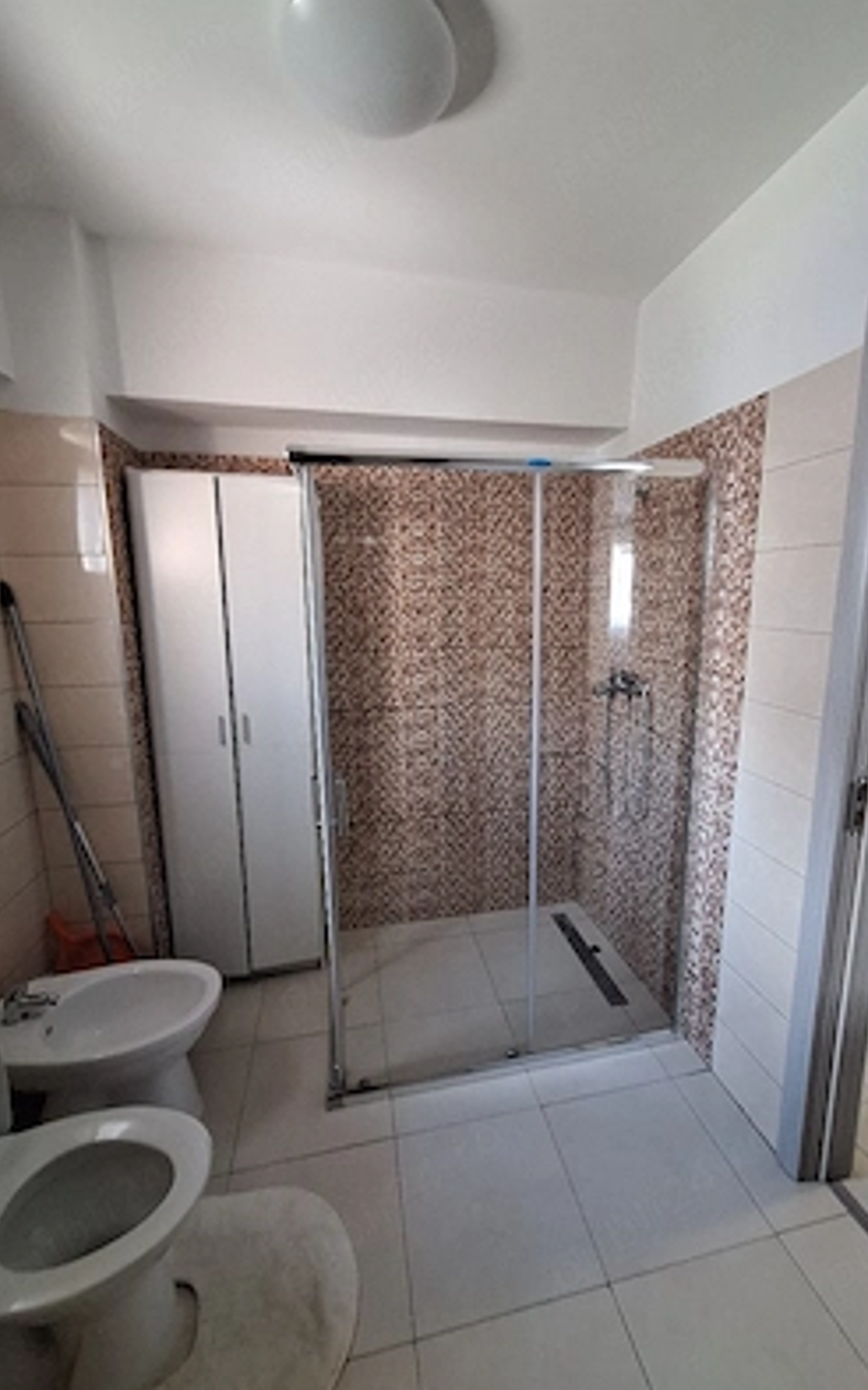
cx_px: 459
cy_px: 699
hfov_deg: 78.5
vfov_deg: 105.3
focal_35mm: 14
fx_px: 530
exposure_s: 1/20
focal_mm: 1.74
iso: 400
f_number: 2.2
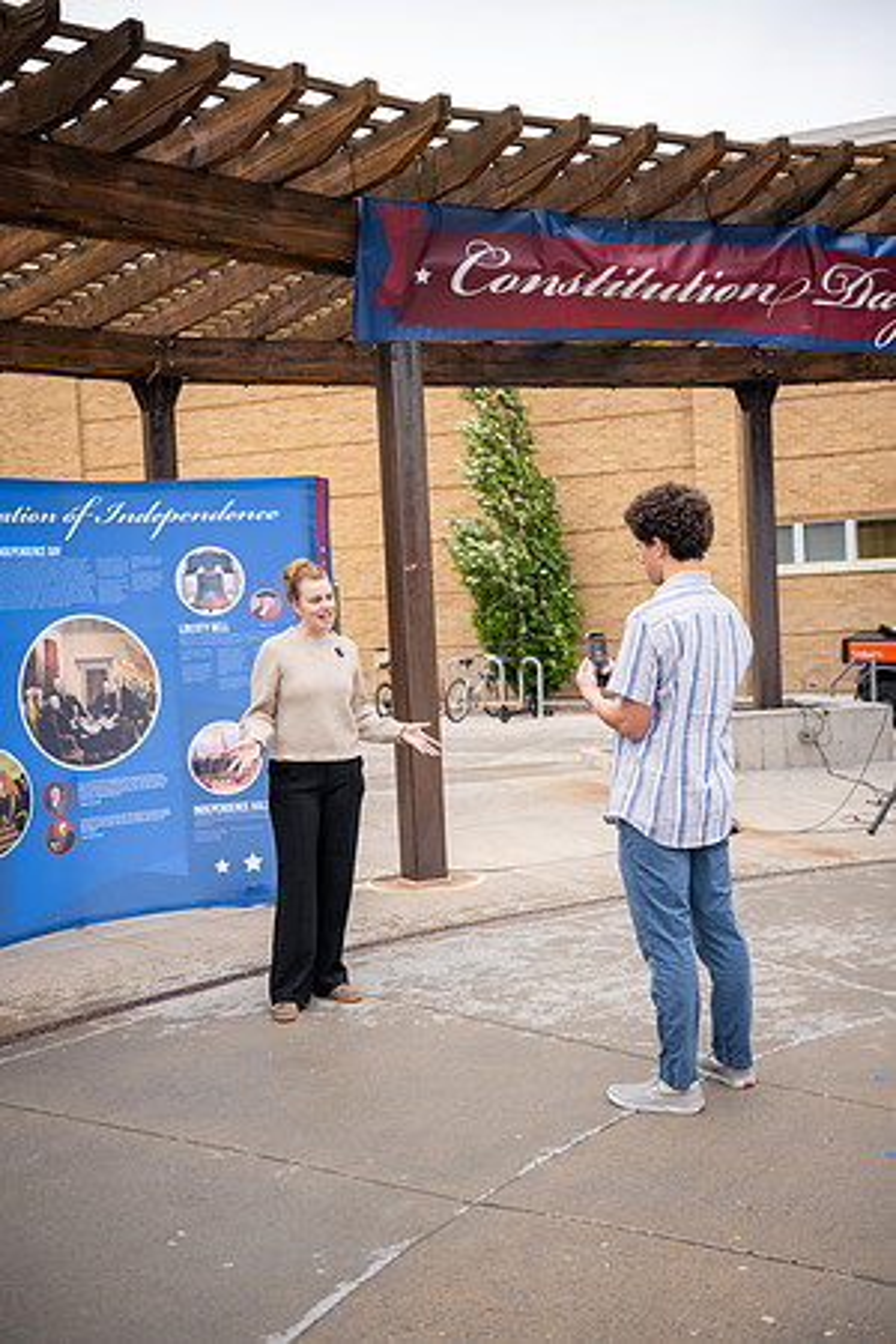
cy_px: 672
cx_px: 448
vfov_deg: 50.7
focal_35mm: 38
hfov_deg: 35.1
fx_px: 1419
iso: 80
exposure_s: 1/125
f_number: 2.8
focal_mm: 38
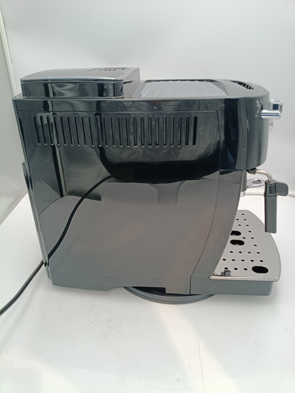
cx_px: 148
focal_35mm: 26
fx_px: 295
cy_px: 196
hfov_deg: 53.1
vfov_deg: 67.3
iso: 143
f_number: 1.8
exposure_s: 1/107
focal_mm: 4.81
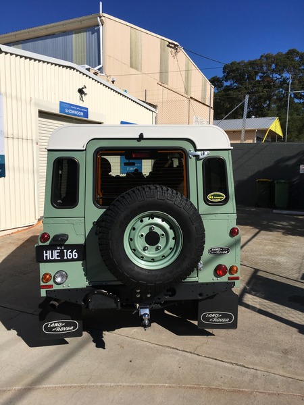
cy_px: 202
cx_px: 152
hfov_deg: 48.2
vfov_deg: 61.7
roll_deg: -2.8
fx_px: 340
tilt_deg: -7.6
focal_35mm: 29
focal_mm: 4.15
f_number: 2.2
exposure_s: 1/4049
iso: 25
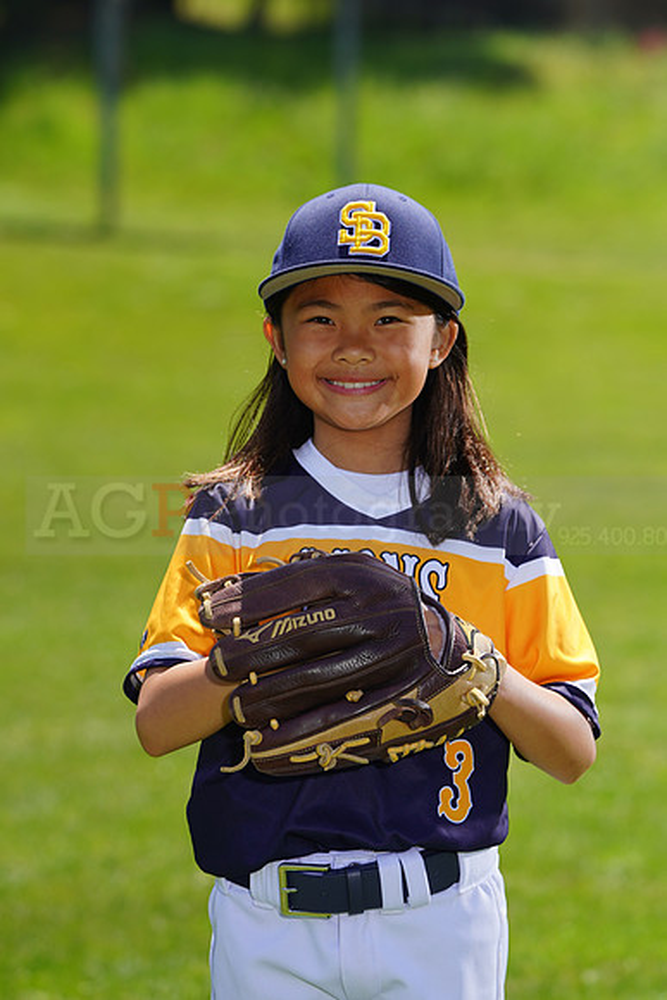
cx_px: 334
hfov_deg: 5.9
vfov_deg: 8.9
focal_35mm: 232
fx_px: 6443
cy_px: 500
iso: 100
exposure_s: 1/250
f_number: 8
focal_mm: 232
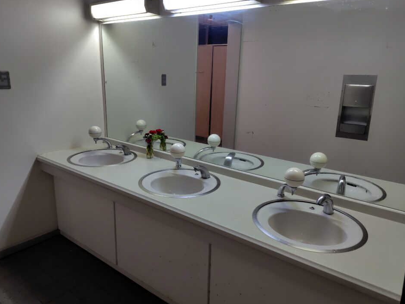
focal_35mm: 25
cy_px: 145
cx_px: 200
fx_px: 293
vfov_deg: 54.9
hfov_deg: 69.4
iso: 275
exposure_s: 1/100
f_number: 1.9
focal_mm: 5.6
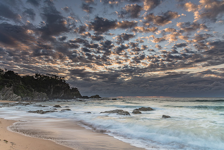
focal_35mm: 25
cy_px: 75
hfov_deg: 71.9
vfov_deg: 51.7
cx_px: 112
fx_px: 154
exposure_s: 1
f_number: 9
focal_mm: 24
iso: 100
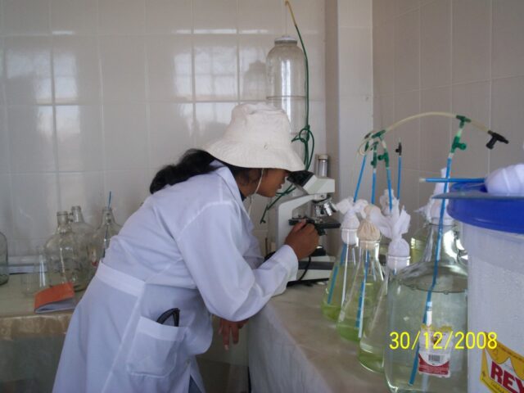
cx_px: 262
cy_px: 196
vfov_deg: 39.7
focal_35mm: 36
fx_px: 545
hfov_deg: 51.4
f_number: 4.5
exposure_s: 1/71.1
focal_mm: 5.9
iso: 100
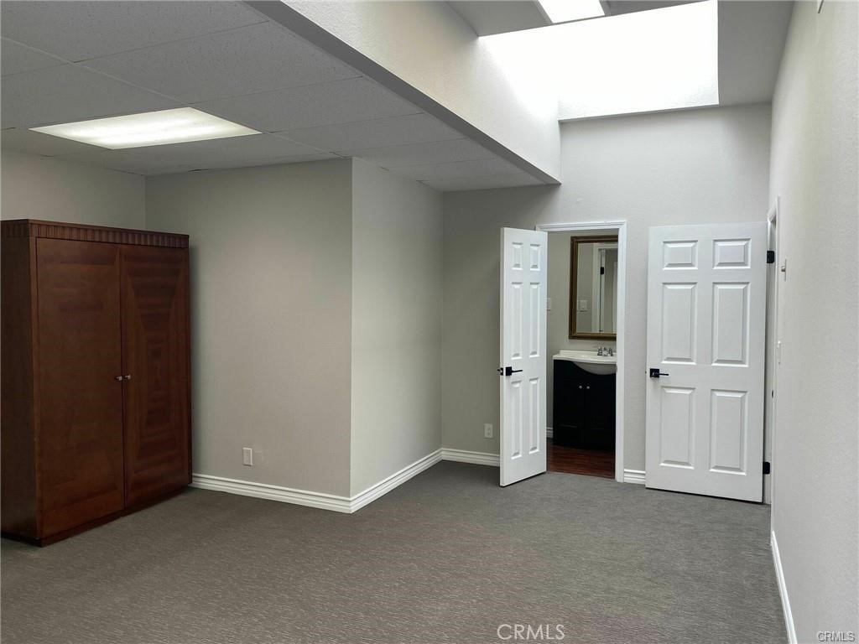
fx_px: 645
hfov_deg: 67.3
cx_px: 430
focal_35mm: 26
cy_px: 322
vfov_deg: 53.1
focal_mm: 4.25
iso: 50
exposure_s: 1/120
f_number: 1.8
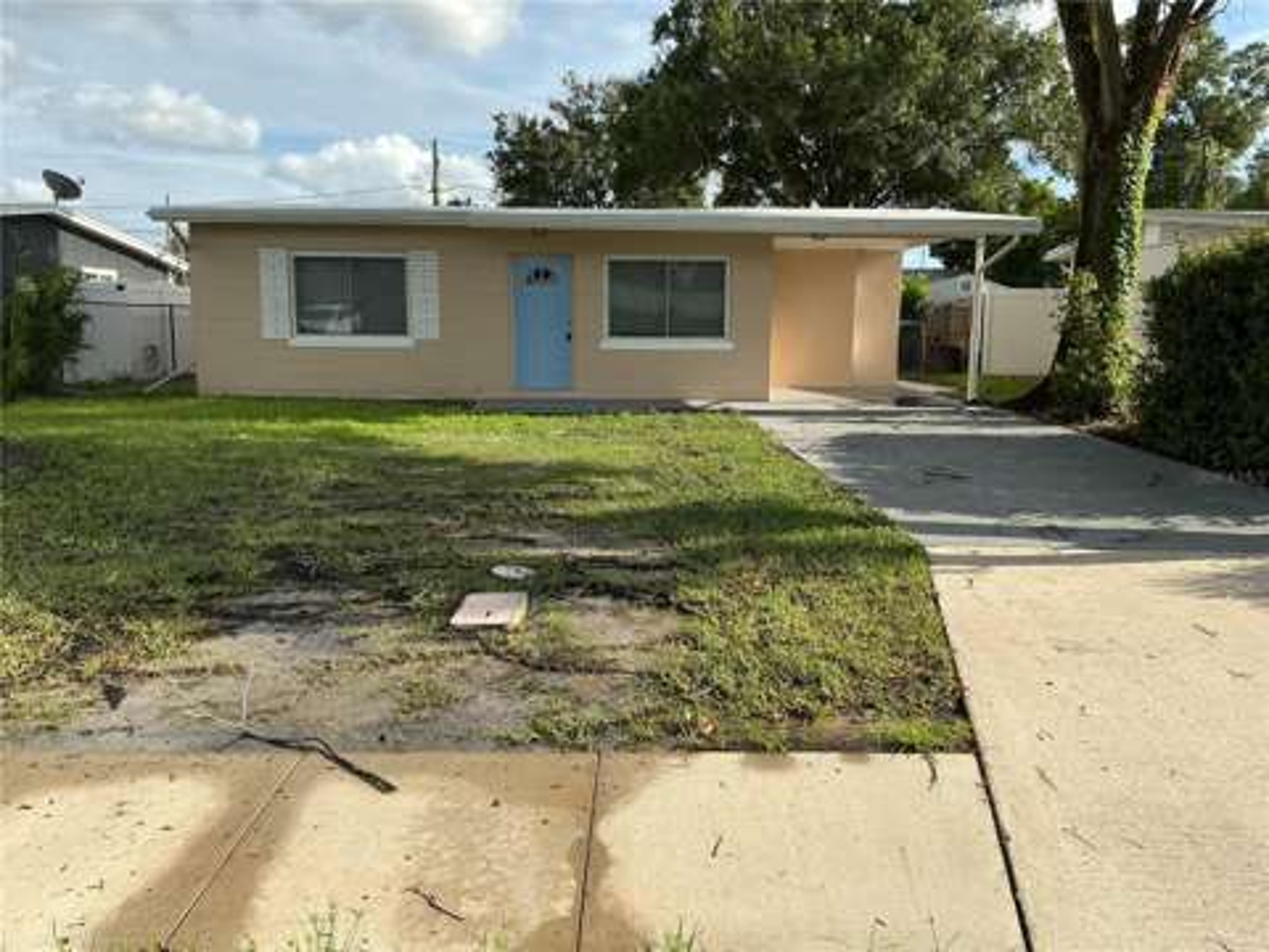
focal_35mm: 29
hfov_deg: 61.7
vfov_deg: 48.2
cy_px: 476
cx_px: 634
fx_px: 1063
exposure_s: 1/1412
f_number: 1.8
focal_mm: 3
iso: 25
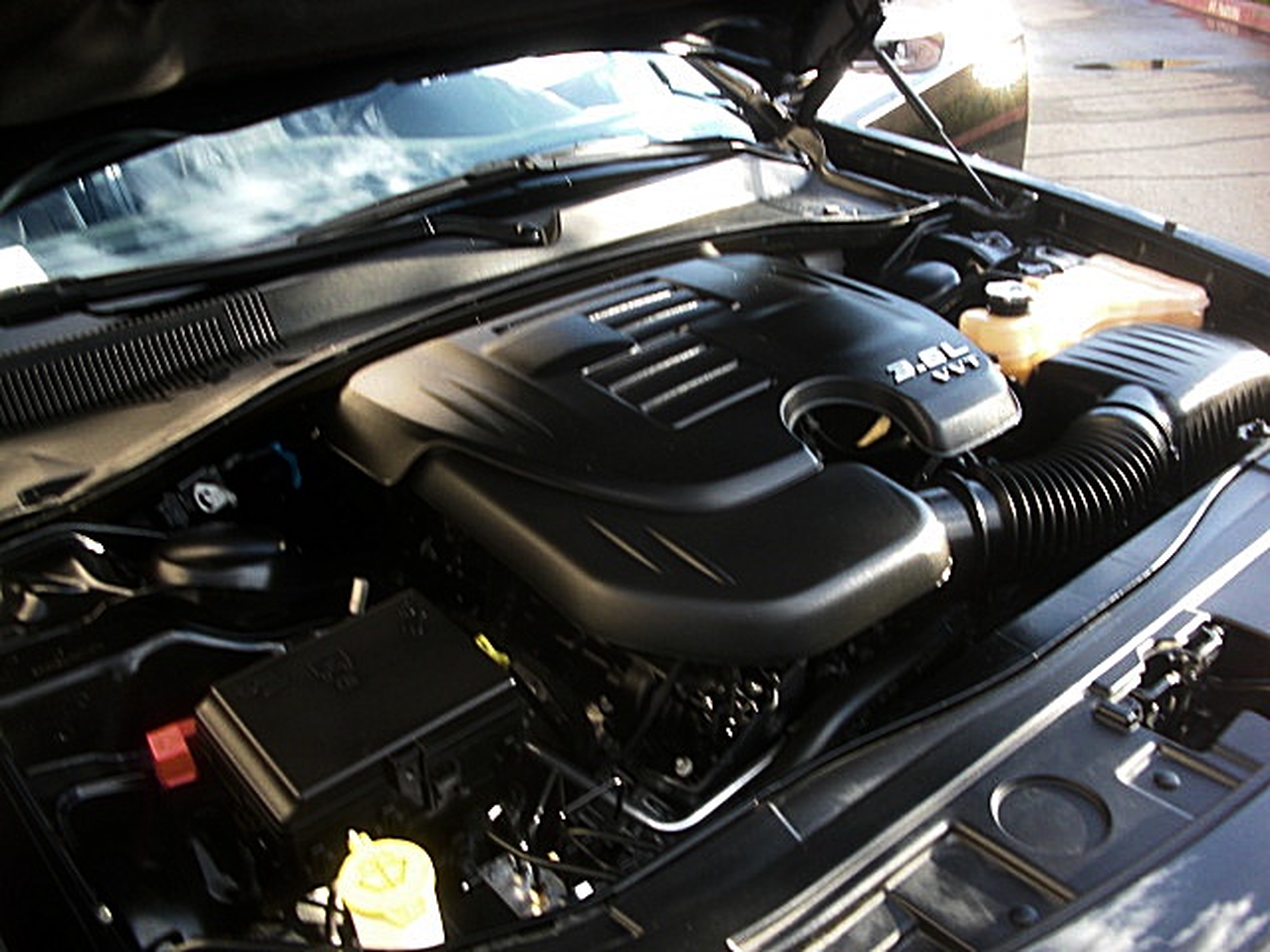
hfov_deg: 51.4
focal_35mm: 36
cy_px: 476
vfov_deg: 39.7
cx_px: 635
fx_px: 1321
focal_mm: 6.3
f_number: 2.8
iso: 100
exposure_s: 1/100
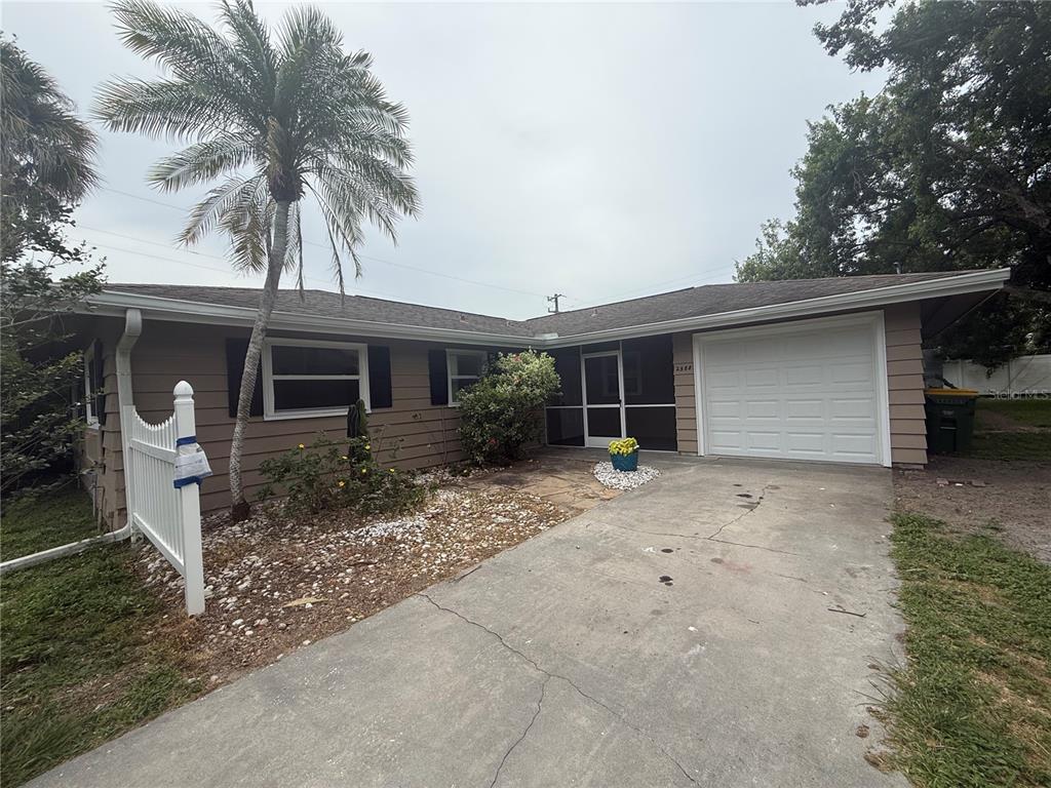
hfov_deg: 102.1
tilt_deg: +0.2
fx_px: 425
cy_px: 394
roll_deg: +2.8
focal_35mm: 14
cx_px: 526
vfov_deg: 85.7
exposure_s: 1/1572
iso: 50
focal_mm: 2.22
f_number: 2.2
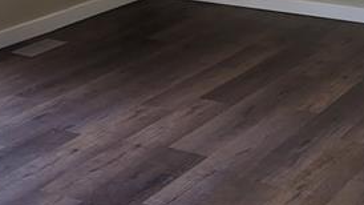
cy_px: -65
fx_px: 1023
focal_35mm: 106
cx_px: 171
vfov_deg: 11.1
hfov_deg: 20.2
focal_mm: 5.4
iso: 40
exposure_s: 1/177
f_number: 1.8
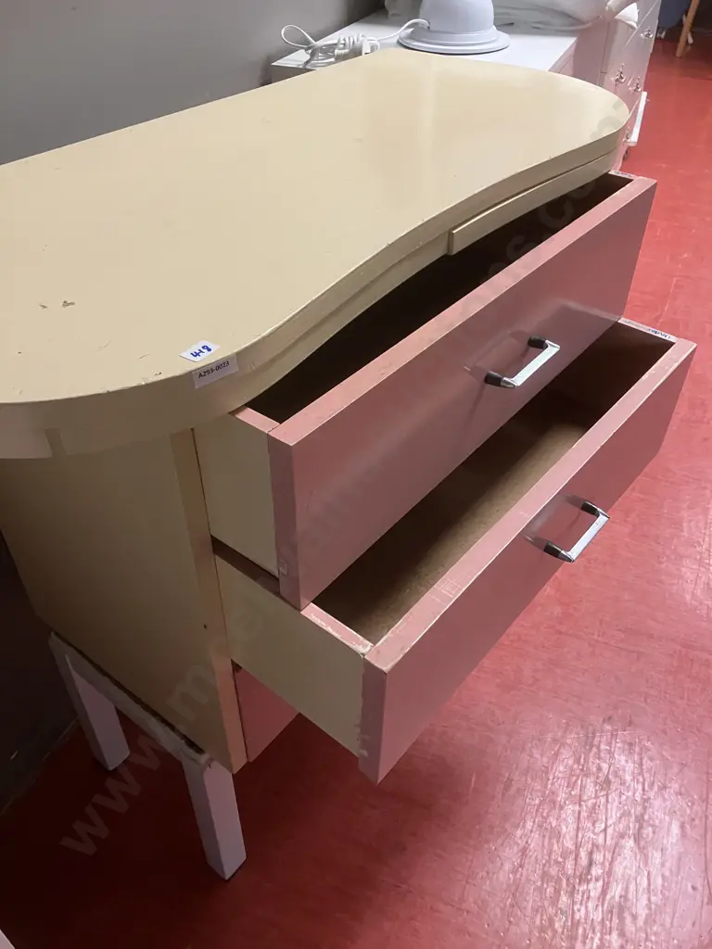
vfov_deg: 63.4
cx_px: 356
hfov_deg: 49.7
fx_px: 768
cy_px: 474
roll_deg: -0.1
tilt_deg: -39.5
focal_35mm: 28
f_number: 1.8
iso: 250
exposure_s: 1/50
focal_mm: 3.99
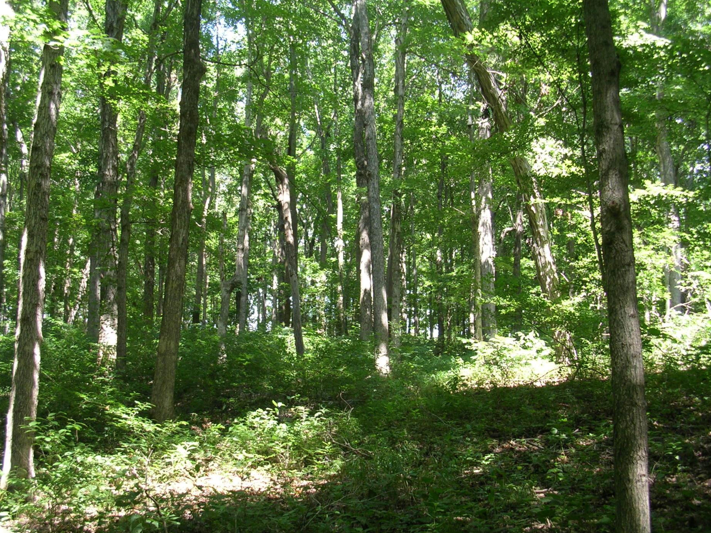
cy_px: 290
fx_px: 863
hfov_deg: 44.7
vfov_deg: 34.3
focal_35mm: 42
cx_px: 320
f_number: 2.8
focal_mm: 5.8
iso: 50
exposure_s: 1/51.4
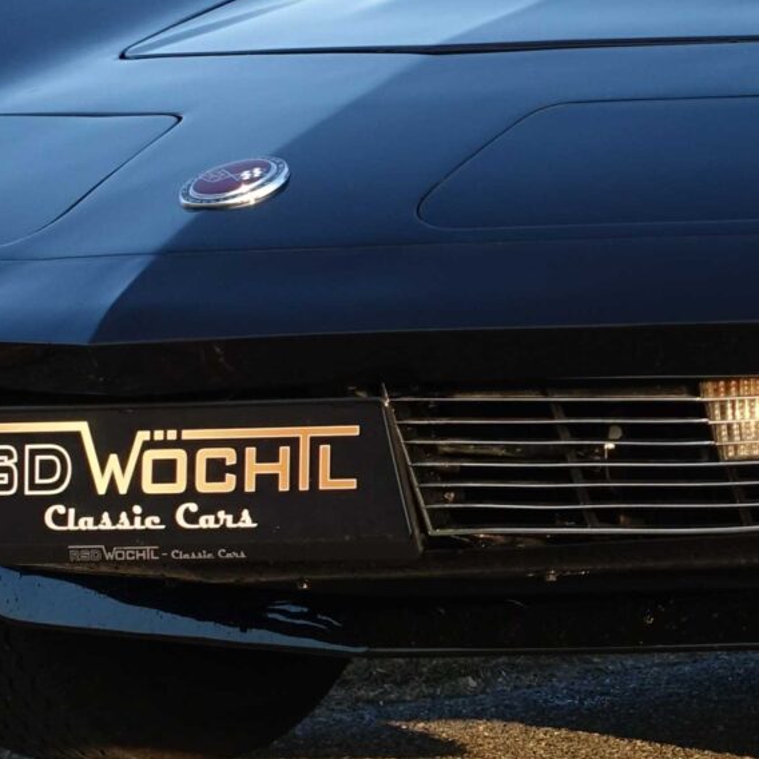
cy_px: 61
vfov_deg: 6.5
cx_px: 1102
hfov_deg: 6.5
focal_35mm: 268
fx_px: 6648
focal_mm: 25.7
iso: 125
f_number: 4
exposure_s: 1/250
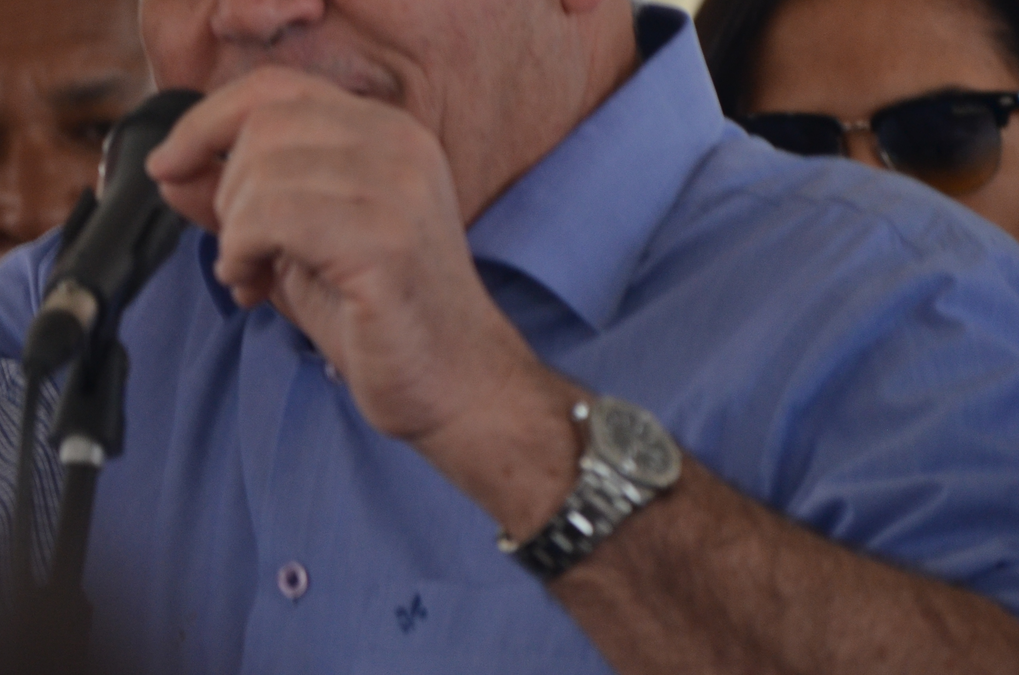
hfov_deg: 3.6
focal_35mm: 574
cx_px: 208
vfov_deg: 2.4
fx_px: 16213
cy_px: 59
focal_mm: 200
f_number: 5.6
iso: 400
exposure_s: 1/125
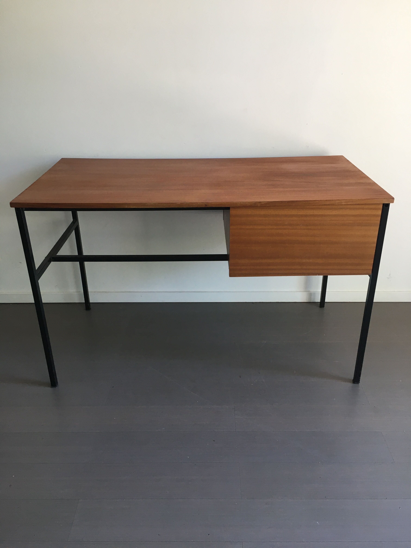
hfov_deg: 48.2
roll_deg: +0.1
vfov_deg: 61.7
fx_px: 459
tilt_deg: -27.8
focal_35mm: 29
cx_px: 206
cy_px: 274
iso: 40
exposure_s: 1/33
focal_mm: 4.15
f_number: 2.2
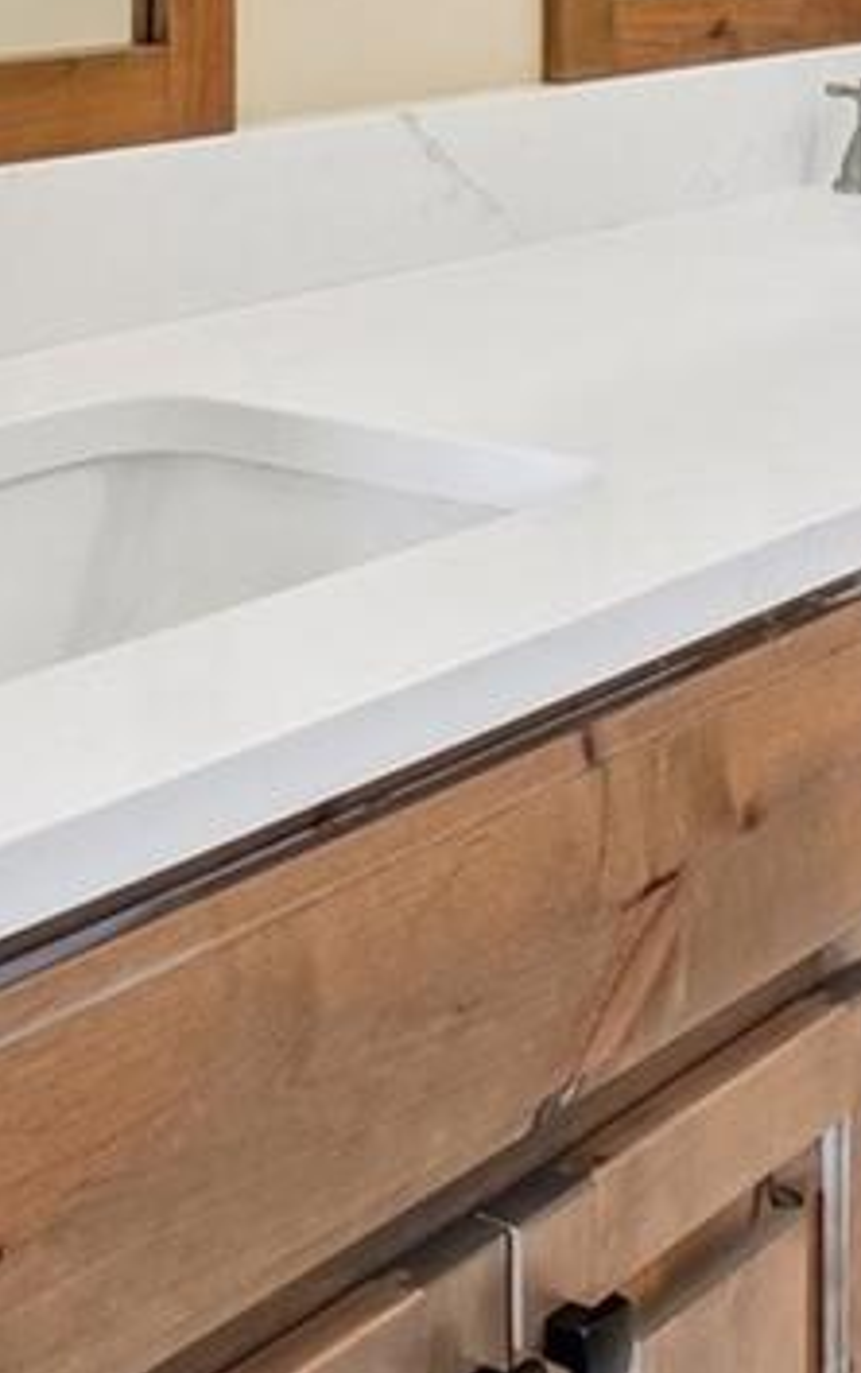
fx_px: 2584
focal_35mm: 69
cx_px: 737
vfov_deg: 27.0
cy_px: -190
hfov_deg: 18.7
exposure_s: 1/15
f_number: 8
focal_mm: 10
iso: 320
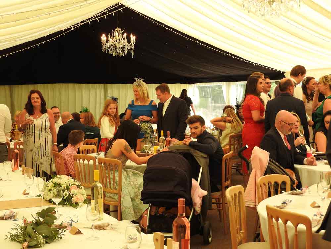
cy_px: 124
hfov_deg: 32.2
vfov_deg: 24.4
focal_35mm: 60
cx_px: 166
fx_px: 574
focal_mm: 10.7
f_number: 4.2
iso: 100
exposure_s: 1/100
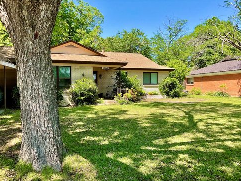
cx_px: 124
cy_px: 93
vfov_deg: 46.8
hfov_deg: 59.9
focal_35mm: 30
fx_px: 209
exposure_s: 1/620
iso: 16
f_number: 1.8
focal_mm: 3
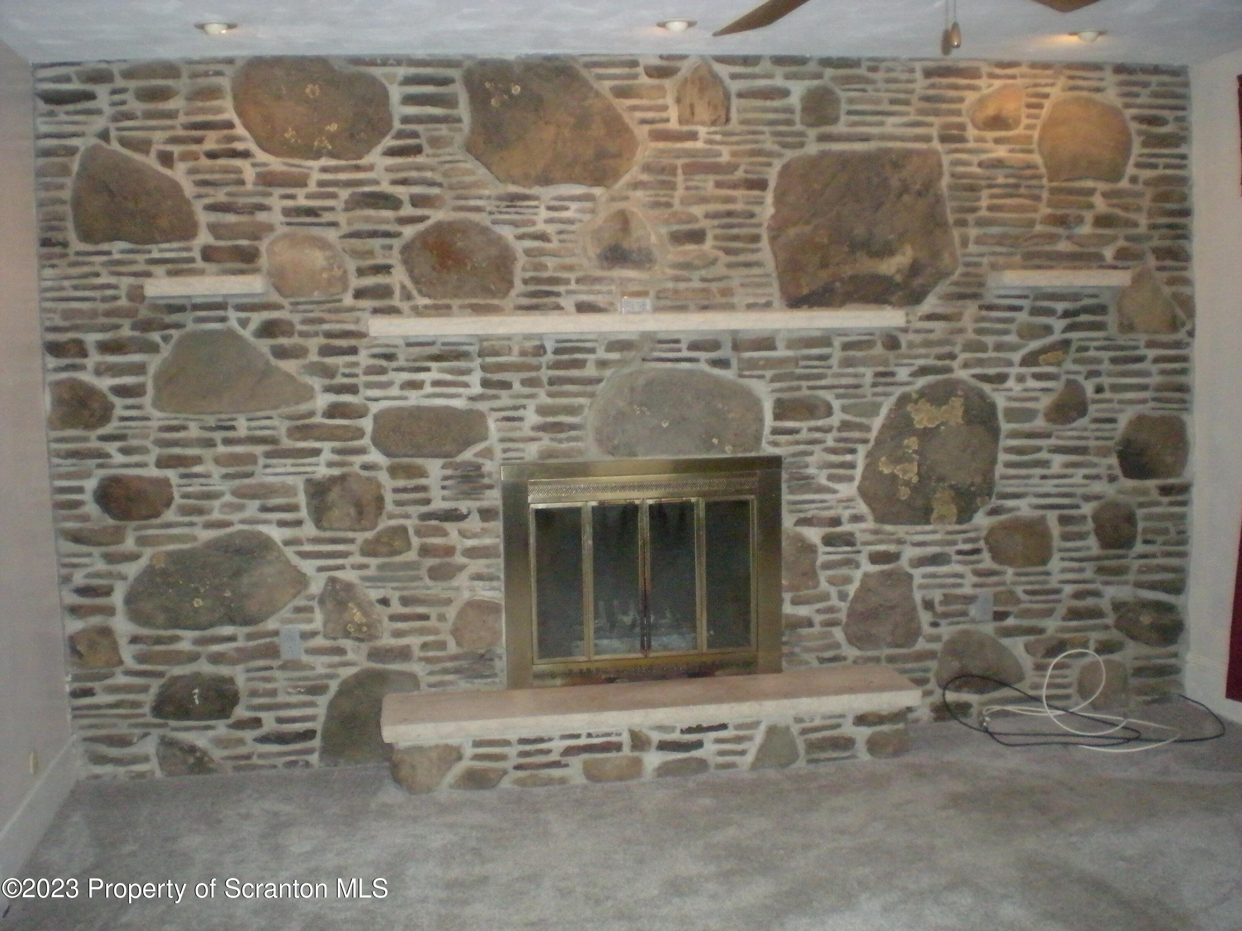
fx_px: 1363
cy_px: 466
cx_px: 621
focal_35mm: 38
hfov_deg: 49.0
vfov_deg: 37.7
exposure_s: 1/60
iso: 800
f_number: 3.1
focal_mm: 6.3
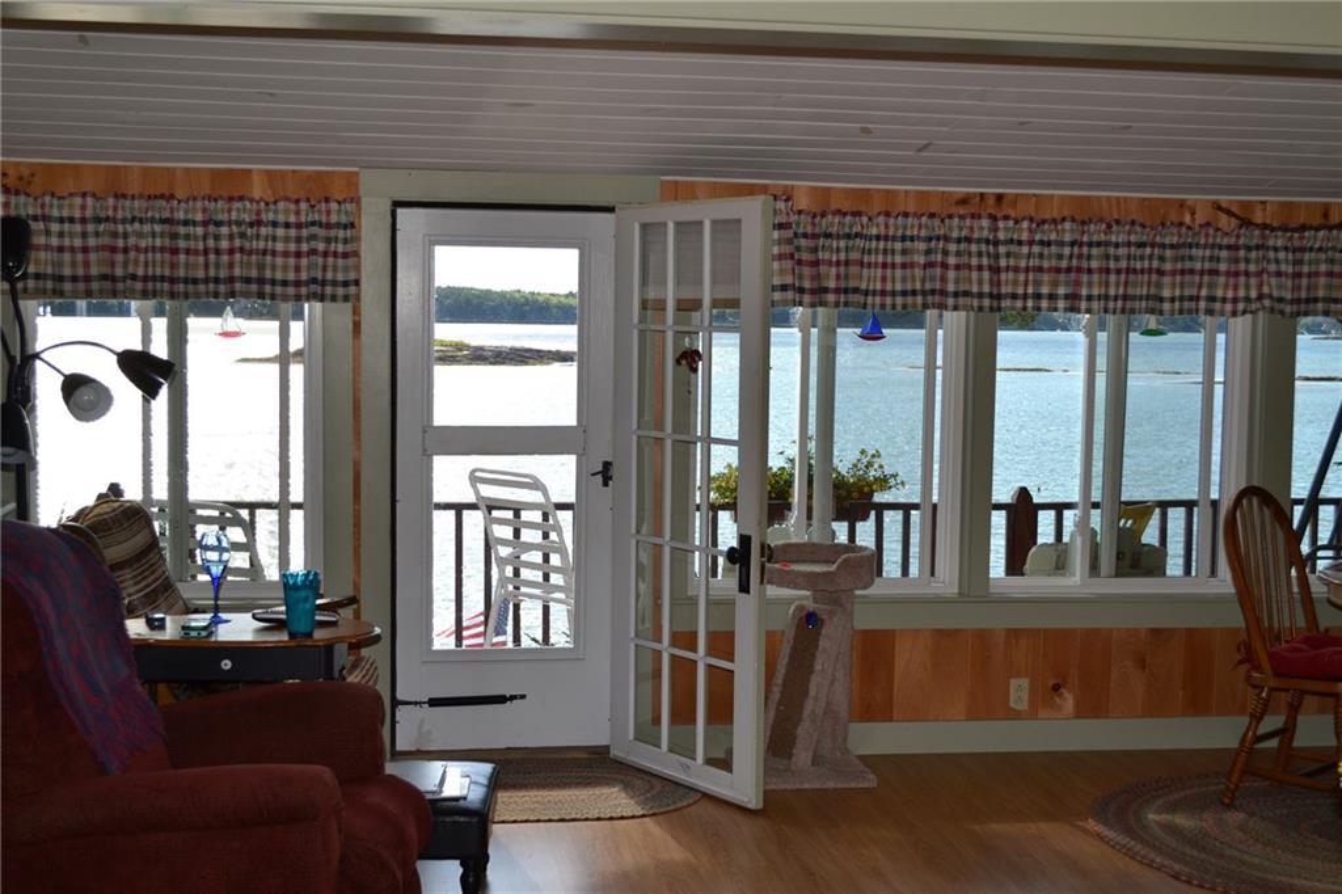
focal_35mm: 48
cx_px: 671
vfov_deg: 28.1
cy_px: 447
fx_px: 1789
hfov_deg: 41.1
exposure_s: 1/200
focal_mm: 32
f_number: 5
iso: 100
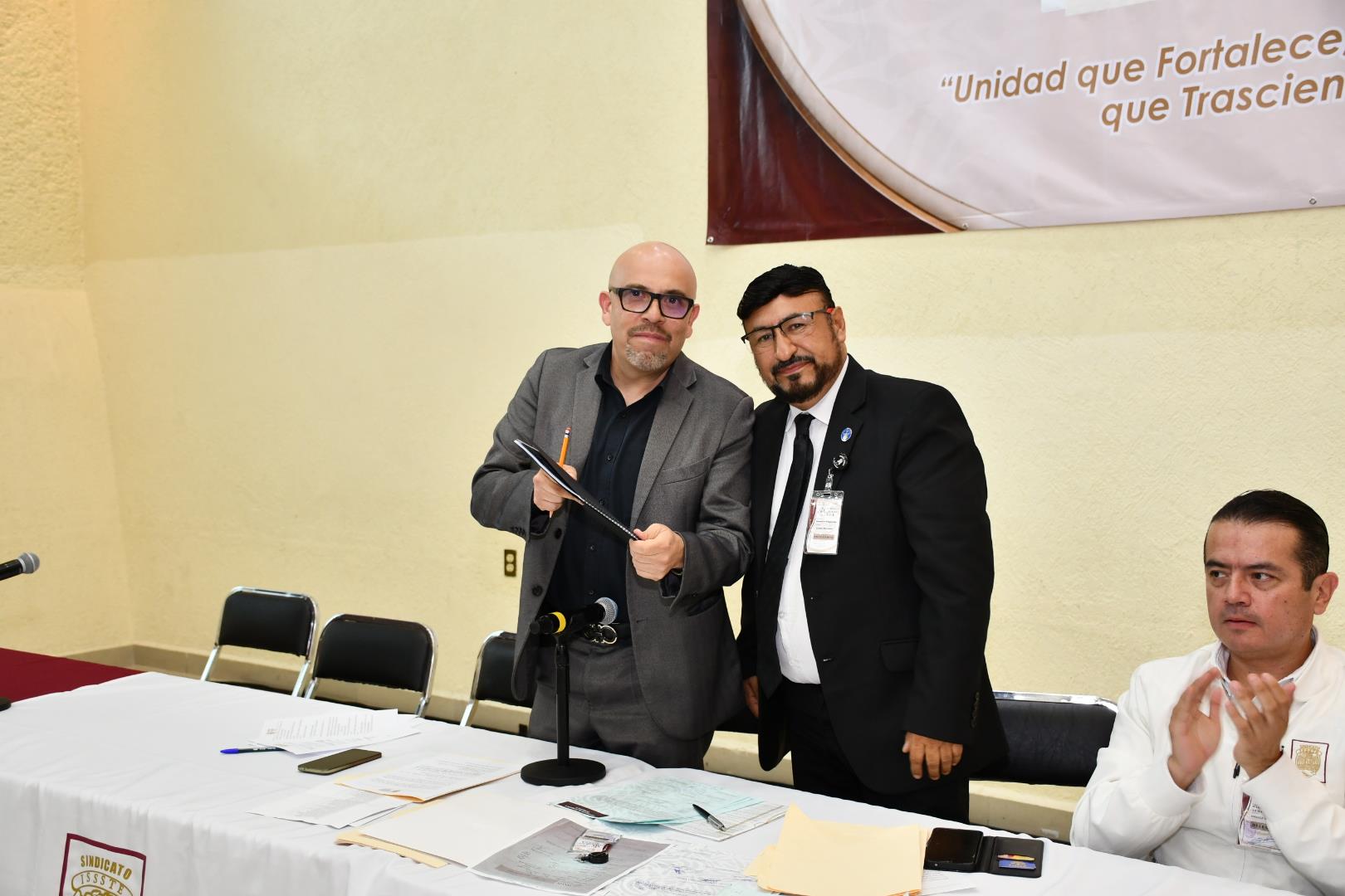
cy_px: 448
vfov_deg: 33.4
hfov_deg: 48.5
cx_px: 672
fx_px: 1494
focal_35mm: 40
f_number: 4
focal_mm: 27
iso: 720
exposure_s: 1/60
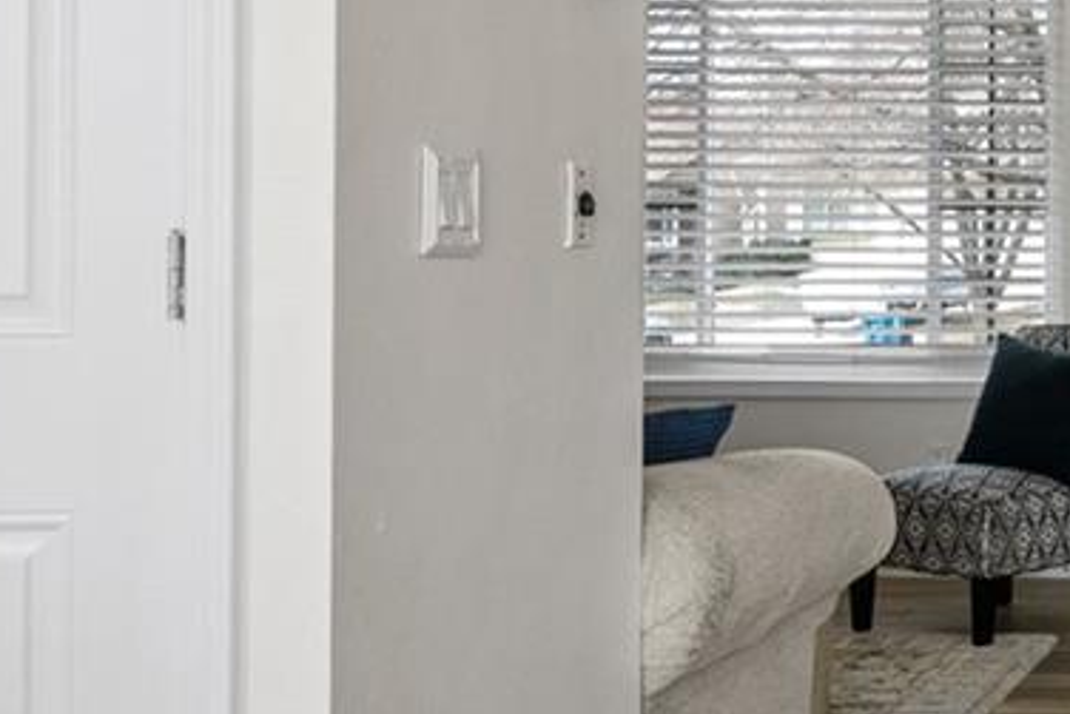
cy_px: 232
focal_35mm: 68
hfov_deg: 24.9
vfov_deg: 20.0
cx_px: 1463
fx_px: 2022
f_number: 8
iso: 200
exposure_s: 1/3
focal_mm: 16
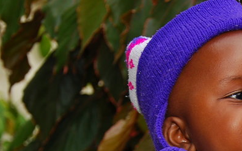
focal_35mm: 178
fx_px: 1175
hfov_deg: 11.5
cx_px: 300
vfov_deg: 7.3
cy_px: 176
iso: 160
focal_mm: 45
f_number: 5
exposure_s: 1/100
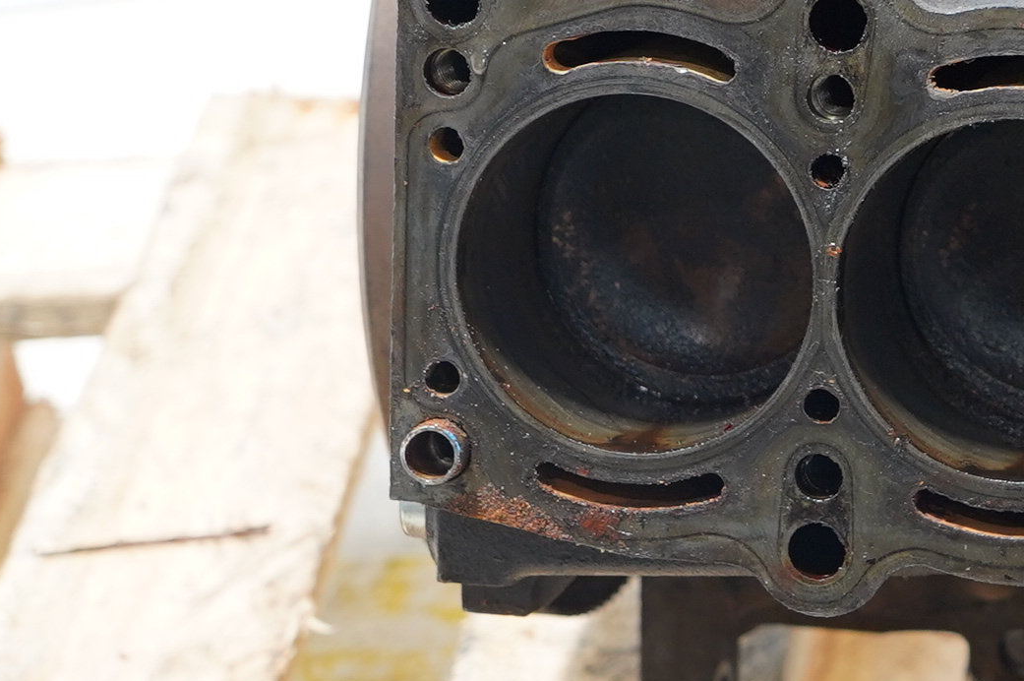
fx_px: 3694
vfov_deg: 10.5
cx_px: 1417
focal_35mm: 130
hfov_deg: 14.9
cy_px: 126
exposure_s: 1/60
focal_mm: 30
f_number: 4
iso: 500
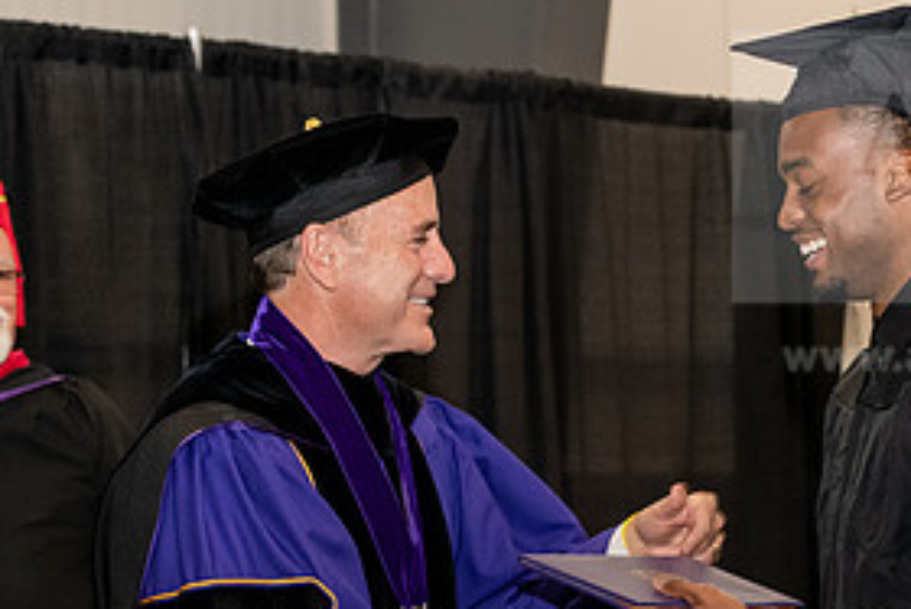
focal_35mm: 145
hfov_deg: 14.1
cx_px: 634
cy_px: 425
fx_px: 3671
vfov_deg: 9.5
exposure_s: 1/200
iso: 2500
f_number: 5.6
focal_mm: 70
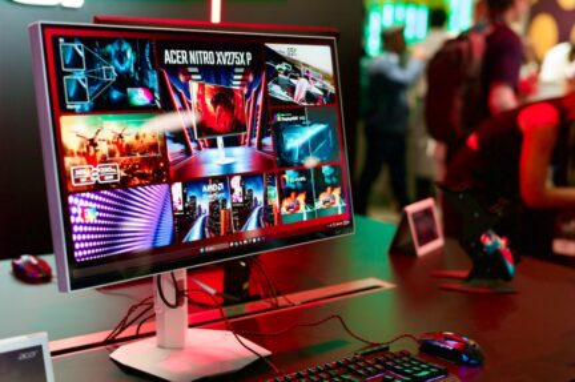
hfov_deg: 39.6
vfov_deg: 26.9
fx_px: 798
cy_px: 191
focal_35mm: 50
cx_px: 288
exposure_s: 1/60
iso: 800
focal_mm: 50
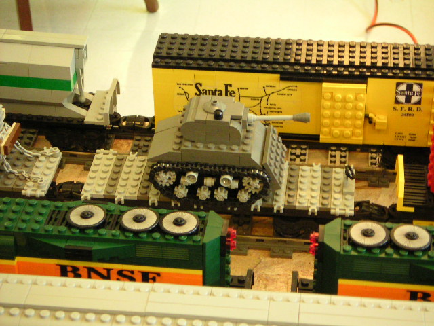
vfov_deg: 17.6
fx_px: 1053
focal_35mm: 84
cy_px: 163
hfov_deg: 23.3
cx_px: 217
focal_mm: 11
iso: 400
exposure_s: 1/30
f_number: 3.5
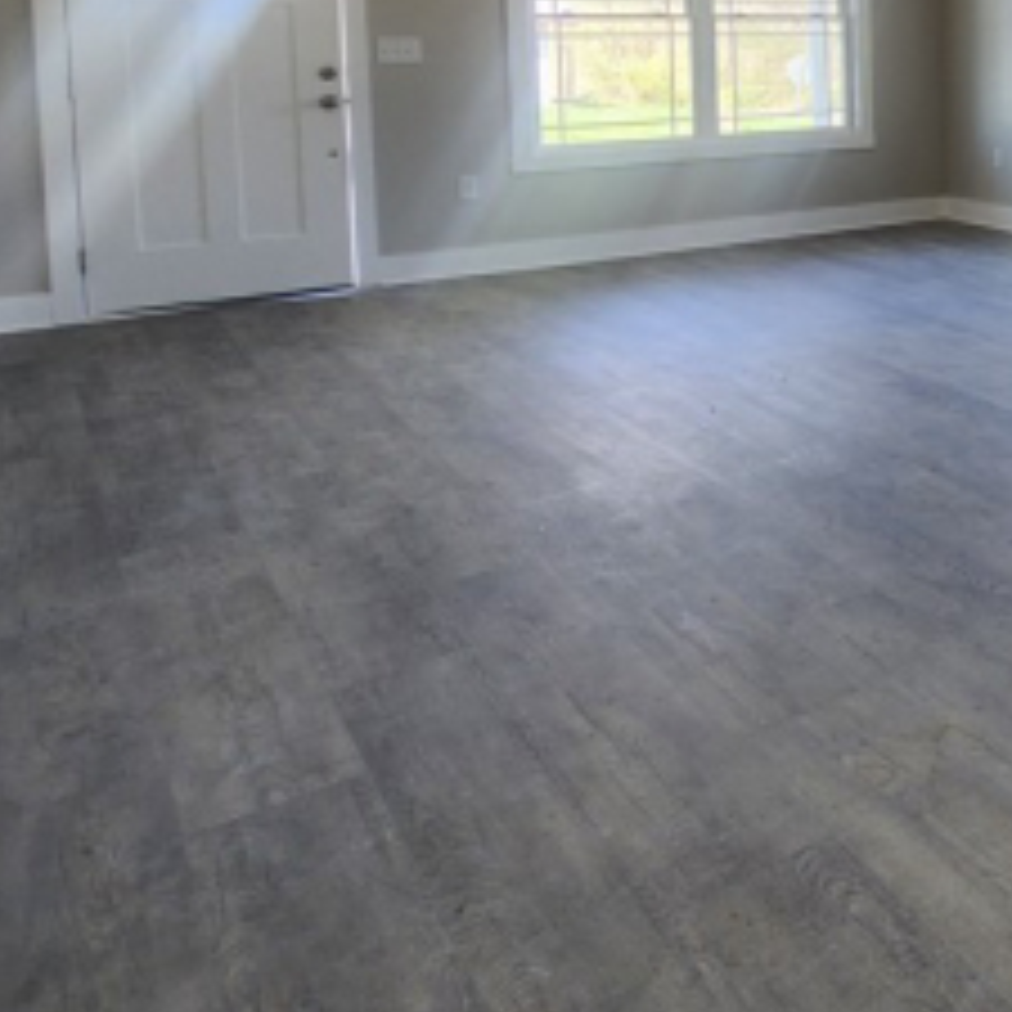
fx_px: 1125
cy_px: 81
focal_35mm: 34
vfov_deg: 43.7
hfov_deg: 33.4
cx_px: 1352
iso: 160
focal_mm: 2.2
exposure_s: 1/60
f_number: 2.2
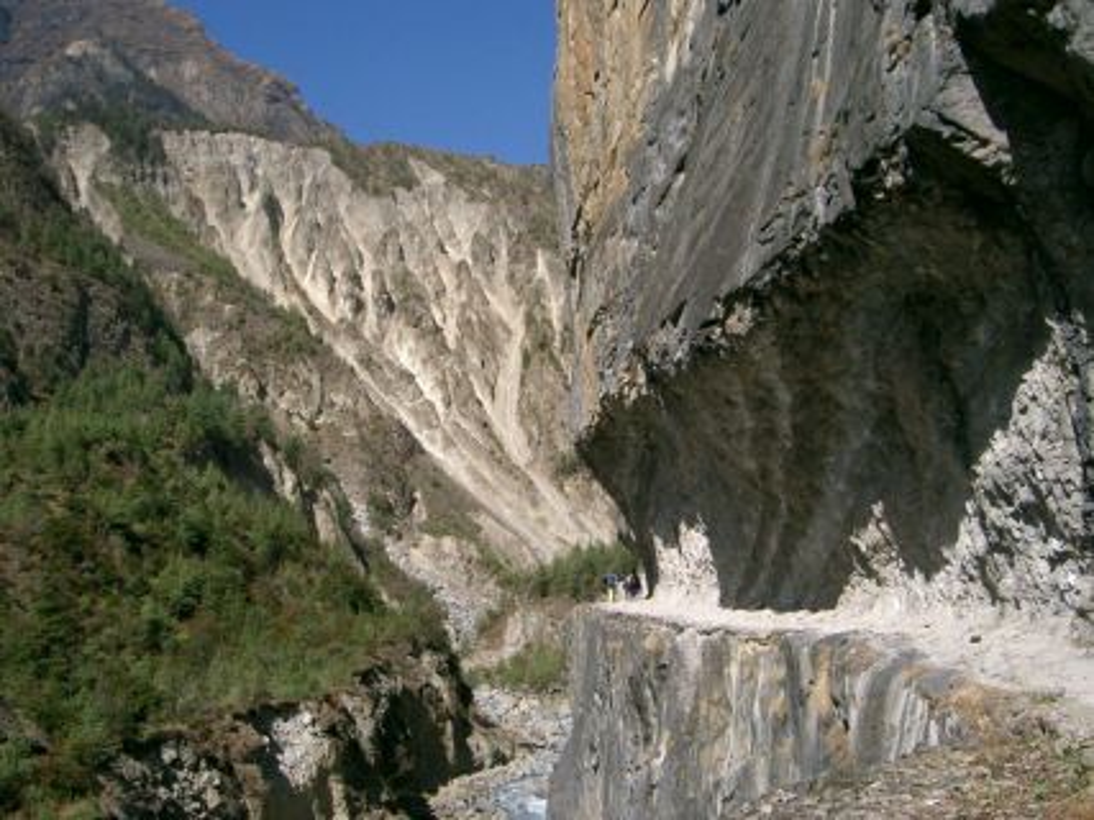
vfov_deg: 36.8
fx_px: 1232
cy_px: 410
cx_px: 547
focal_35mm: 39
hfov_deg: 47.9
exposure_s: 1/800
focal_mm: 8
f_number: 4.8
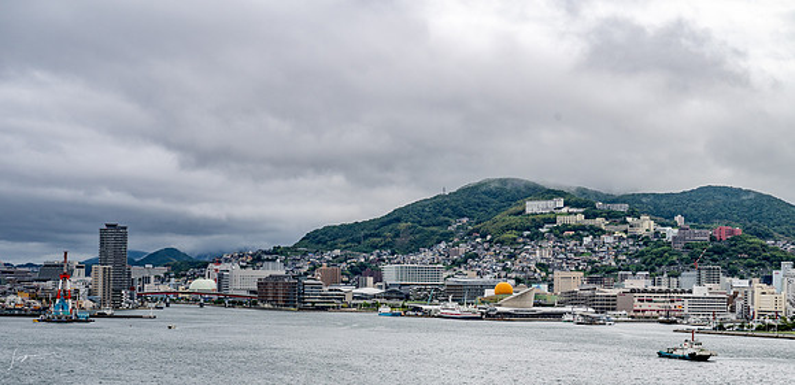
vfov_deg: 14.2
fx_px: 1545
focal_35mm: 76
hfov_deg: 28.9
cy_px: 264
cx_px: 398
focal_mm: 70
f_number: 8
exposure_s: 1/100
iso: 400
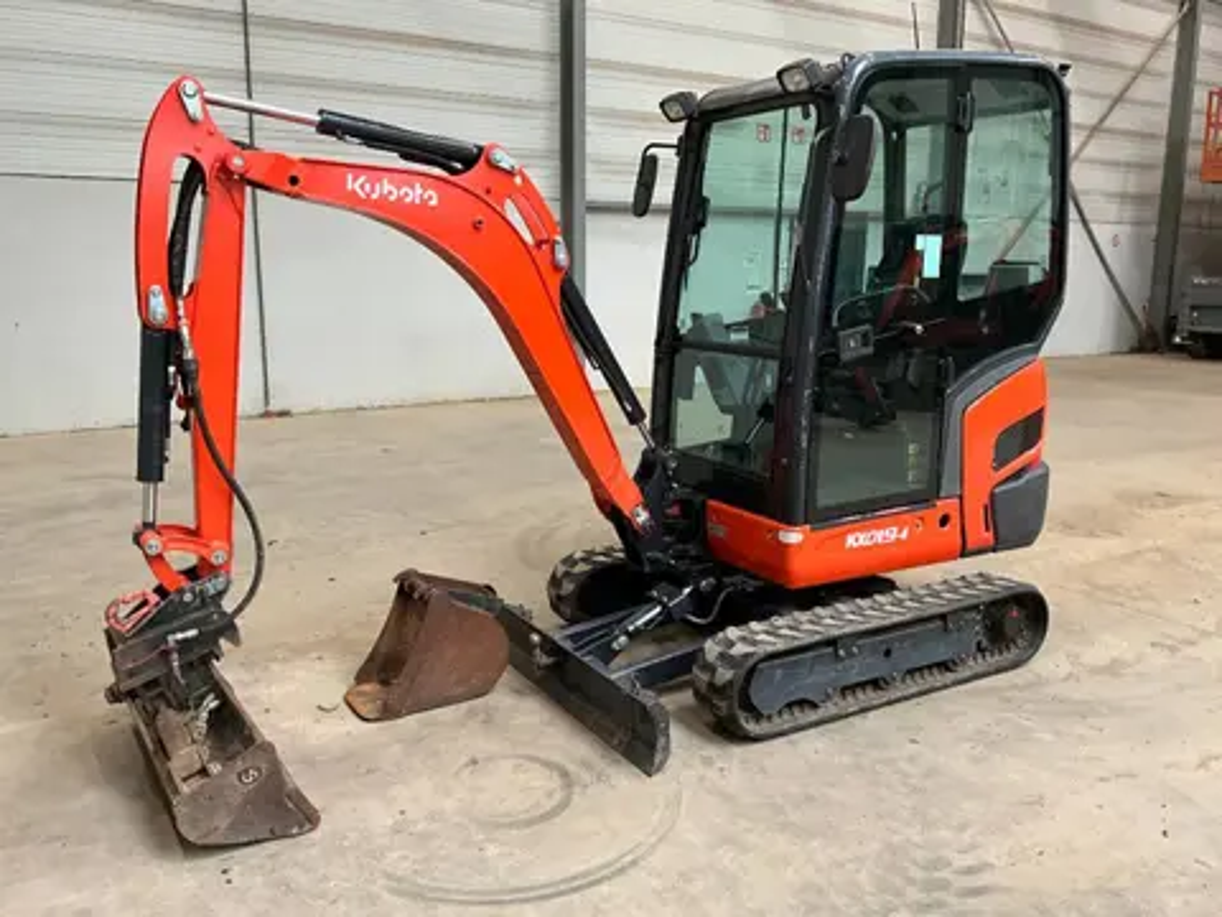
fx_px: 1024
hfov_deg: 61.7
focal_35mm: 29
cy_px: 458
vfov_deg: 48.2
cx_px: 611
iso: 125
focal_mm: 3
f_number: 1.8
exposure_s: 1/60
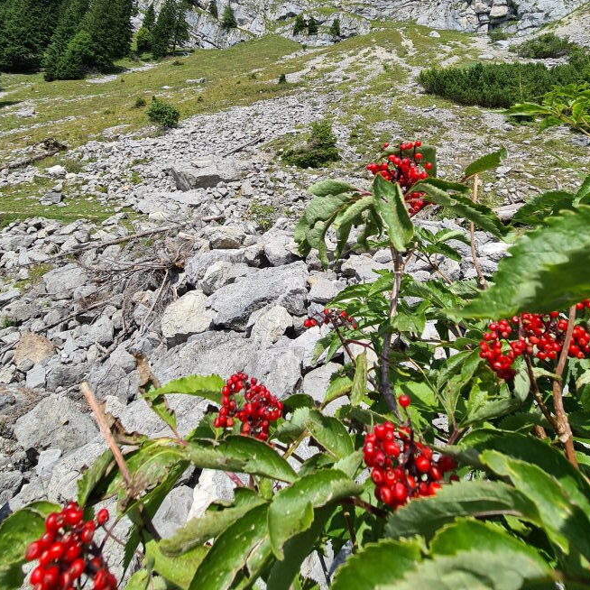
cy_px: 157
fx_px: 347
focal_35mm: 18
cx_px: 284
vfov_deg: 75.6
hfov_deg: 80.7
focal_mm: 2.2
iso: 64
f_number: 2.2
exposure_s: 1/1852
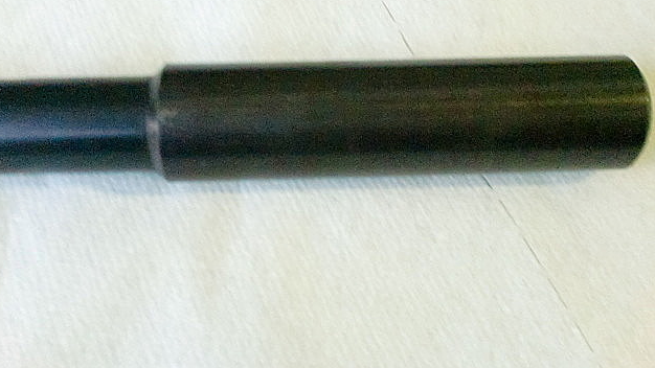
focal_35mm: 39
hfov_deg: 51.6
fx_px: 677
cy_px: 135
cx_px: 321
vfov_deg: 30.3
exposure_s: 1/60
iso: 1600
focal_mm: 6.3
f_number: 3.1
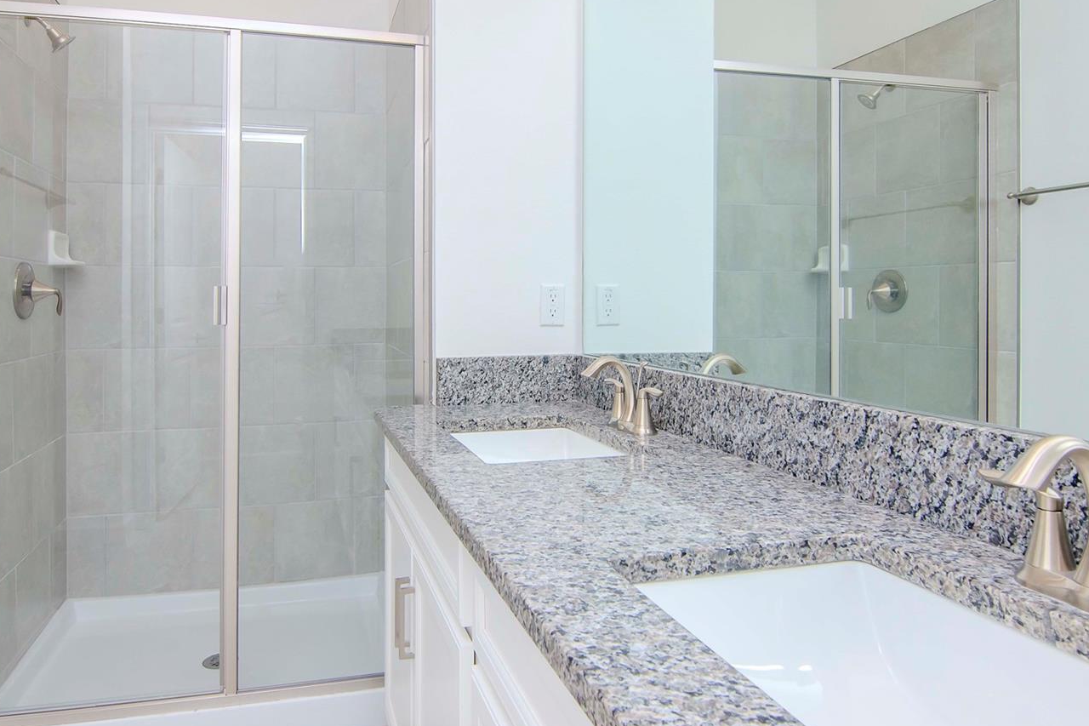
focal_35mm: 21
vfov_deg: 60.4
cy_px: 374
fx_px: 624
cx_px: 600
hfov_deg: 82.0
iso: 640
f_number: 10
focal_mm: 11
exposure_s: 1/125
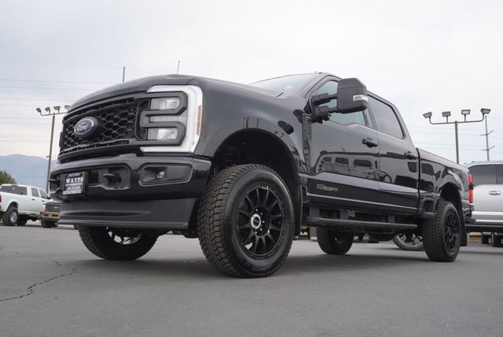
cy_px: 168
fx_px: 461
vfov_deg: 40.0
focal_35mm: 33
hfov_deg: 57.2
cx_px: 252
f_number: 6.3
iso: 100
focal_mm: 22
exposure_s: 1/160
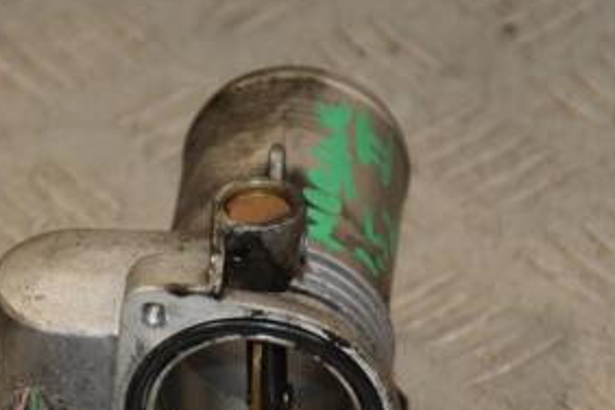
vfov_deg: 4.1
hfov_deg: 6.1
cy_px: 355
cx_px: 172
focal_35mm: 335
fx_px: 5724
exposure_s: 1/160
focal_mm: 105
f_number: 5.6
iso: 800
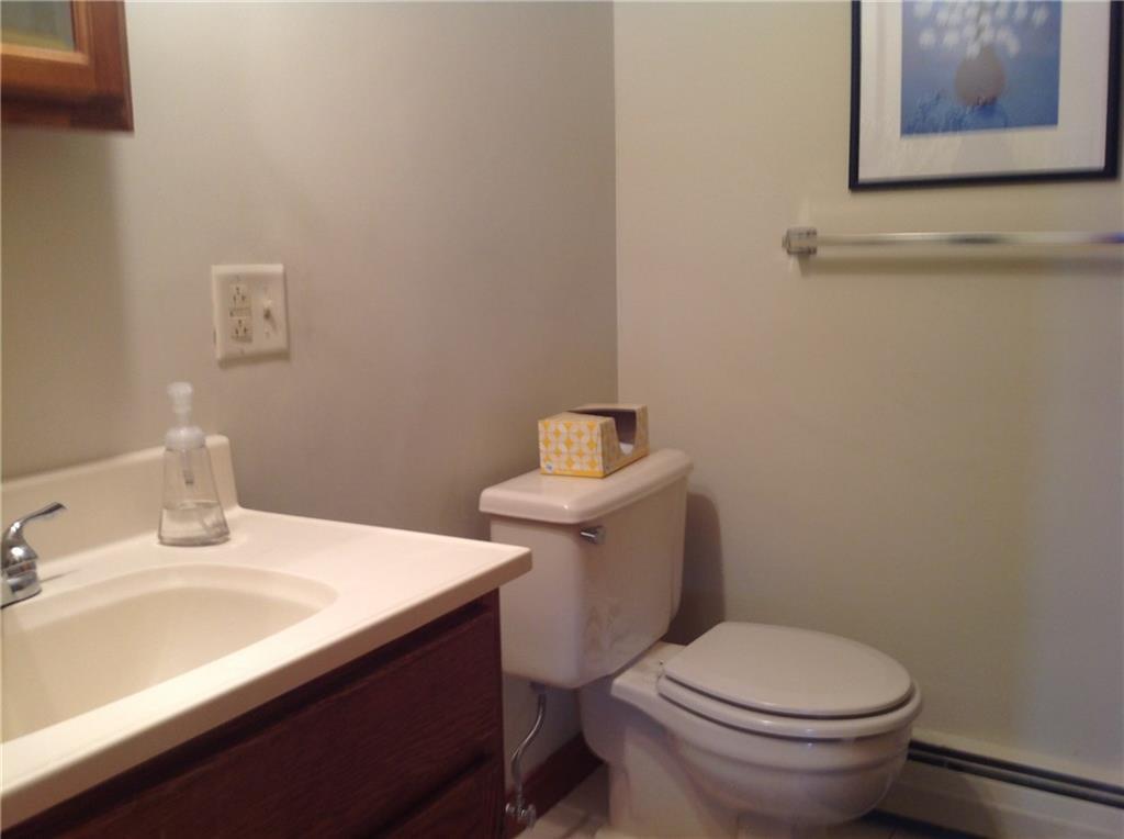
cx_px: 562
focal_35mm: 35
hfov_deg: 52.7
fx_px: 1134
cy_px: 420
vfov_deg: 40.6
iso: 50
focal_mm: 4.28
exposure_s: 1/20
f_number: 2.4
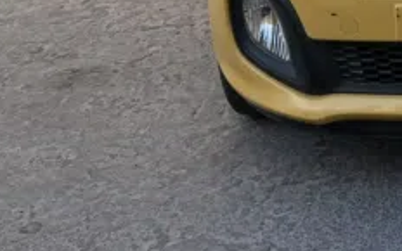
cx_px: 485
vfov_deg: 15.5
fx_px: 833
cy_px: -156
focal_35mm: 76
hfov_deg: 24.5
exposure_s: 1/1779
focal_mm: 5.7
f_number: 1.5
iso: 50
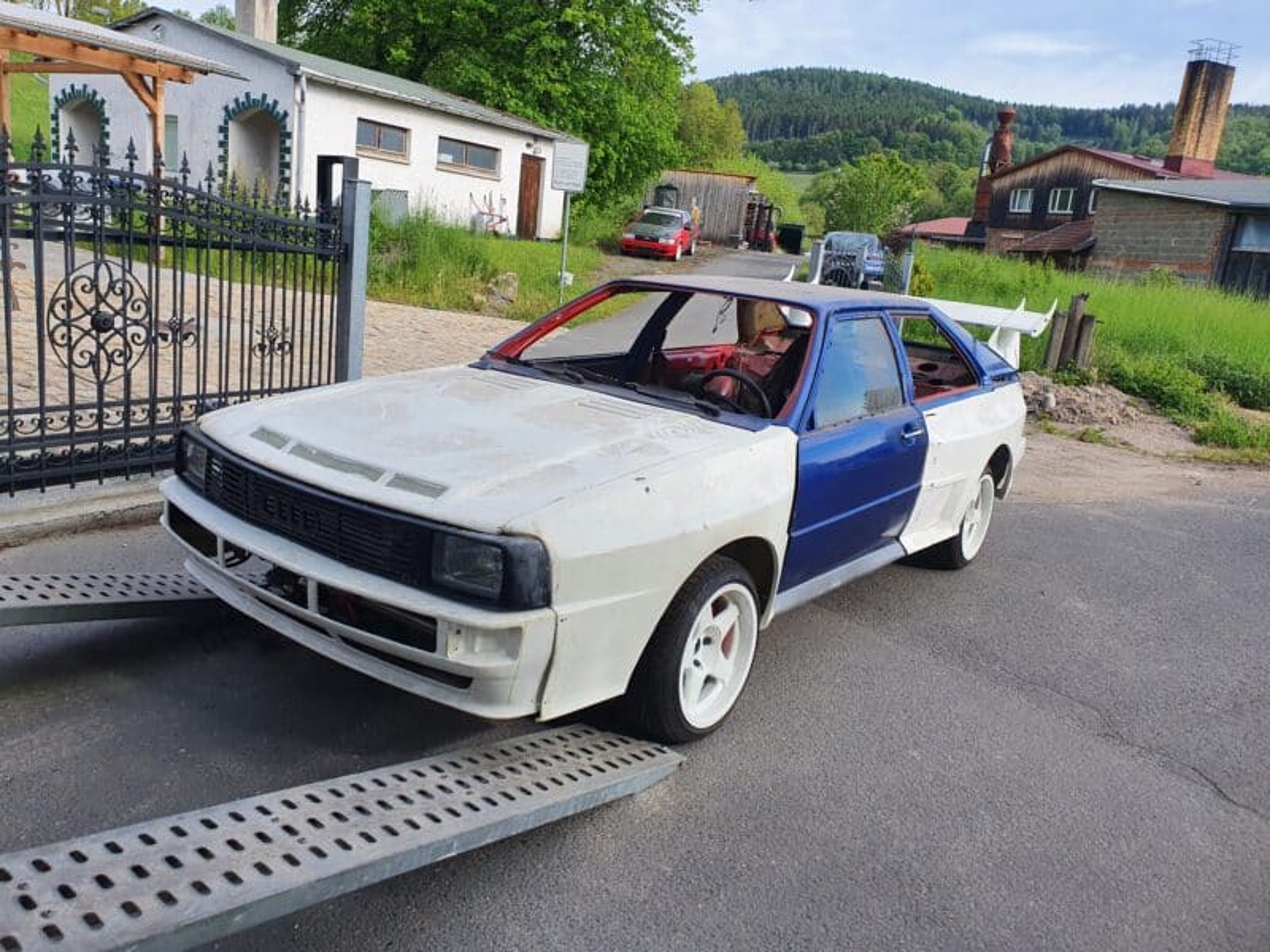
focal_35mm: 26
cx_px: 635
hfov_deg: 67.3
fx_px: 954
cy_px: 476
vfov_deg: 53.1
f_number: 2.4
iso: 50
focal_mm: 4.32
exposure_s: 1/1056
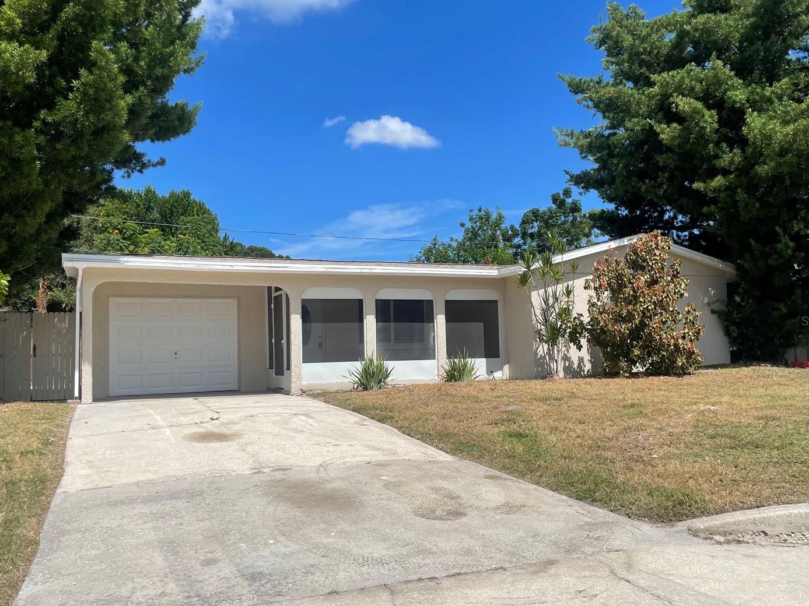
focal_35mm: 30
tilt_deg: +3.4
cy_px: 320
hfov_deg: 60.0
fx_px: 701
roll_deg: +1.3
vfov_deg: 46.8
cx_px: 390
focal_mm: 4.2
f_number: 1.6
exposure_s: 1/6897
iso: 32
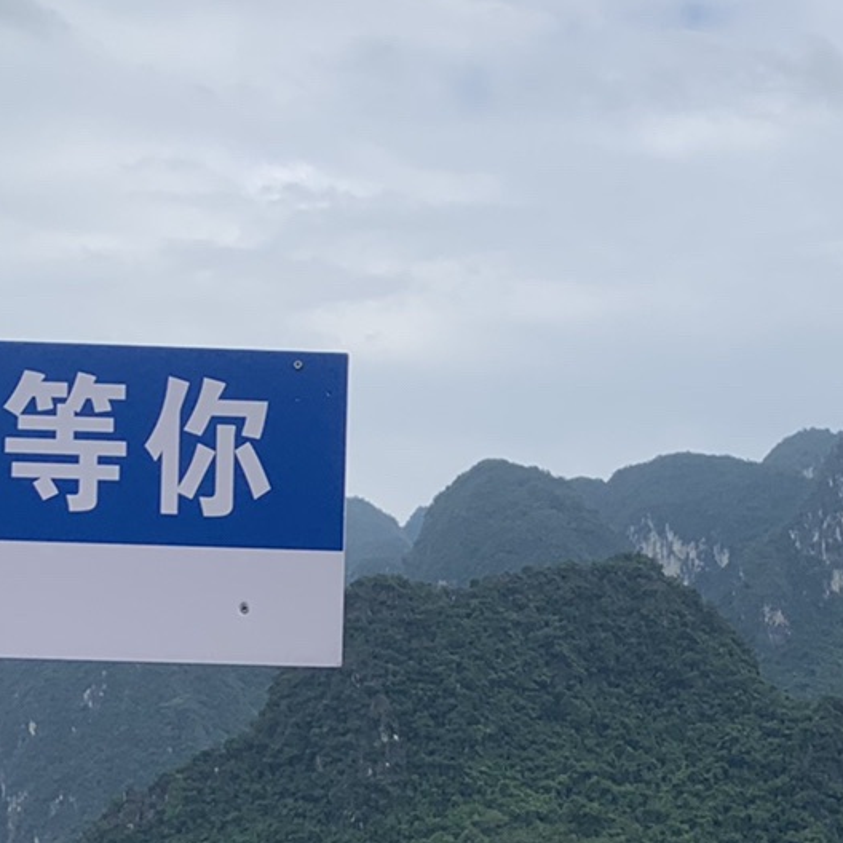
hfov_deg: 19.8
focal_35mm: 87
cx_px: 640
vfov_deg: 19.5
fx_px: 2397
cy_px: 773
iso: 25
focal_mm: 4.25
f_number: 1.8
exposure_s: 1/2309
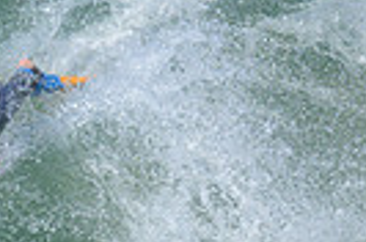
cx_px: -254
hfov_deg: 0.5
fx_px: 39434
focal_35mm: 3888
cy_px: 268
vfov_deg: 0.4
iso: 320
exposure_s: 1/2000
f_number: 6.3
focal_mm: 800
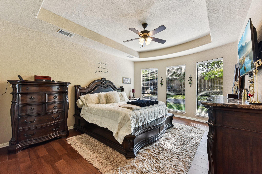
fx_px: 102
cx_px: 131
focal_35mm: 14
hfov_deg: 104.3
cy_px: 87
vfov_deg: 81.2
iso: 280
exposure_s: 1/15
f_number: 8
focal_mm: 14
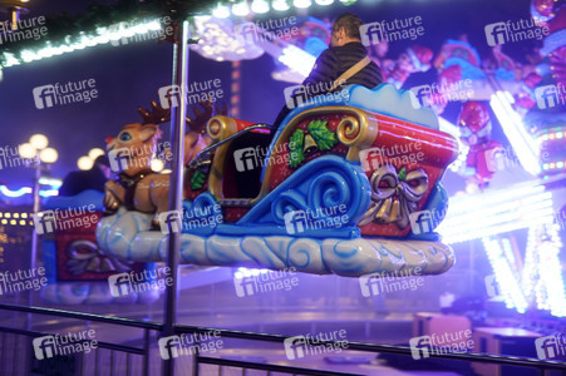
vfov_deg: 29.8
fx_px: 707
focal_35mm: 45
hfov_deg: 43.6
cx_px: 283
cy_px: 188
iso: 160
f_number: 1.4
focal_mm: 30
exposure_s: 1/125
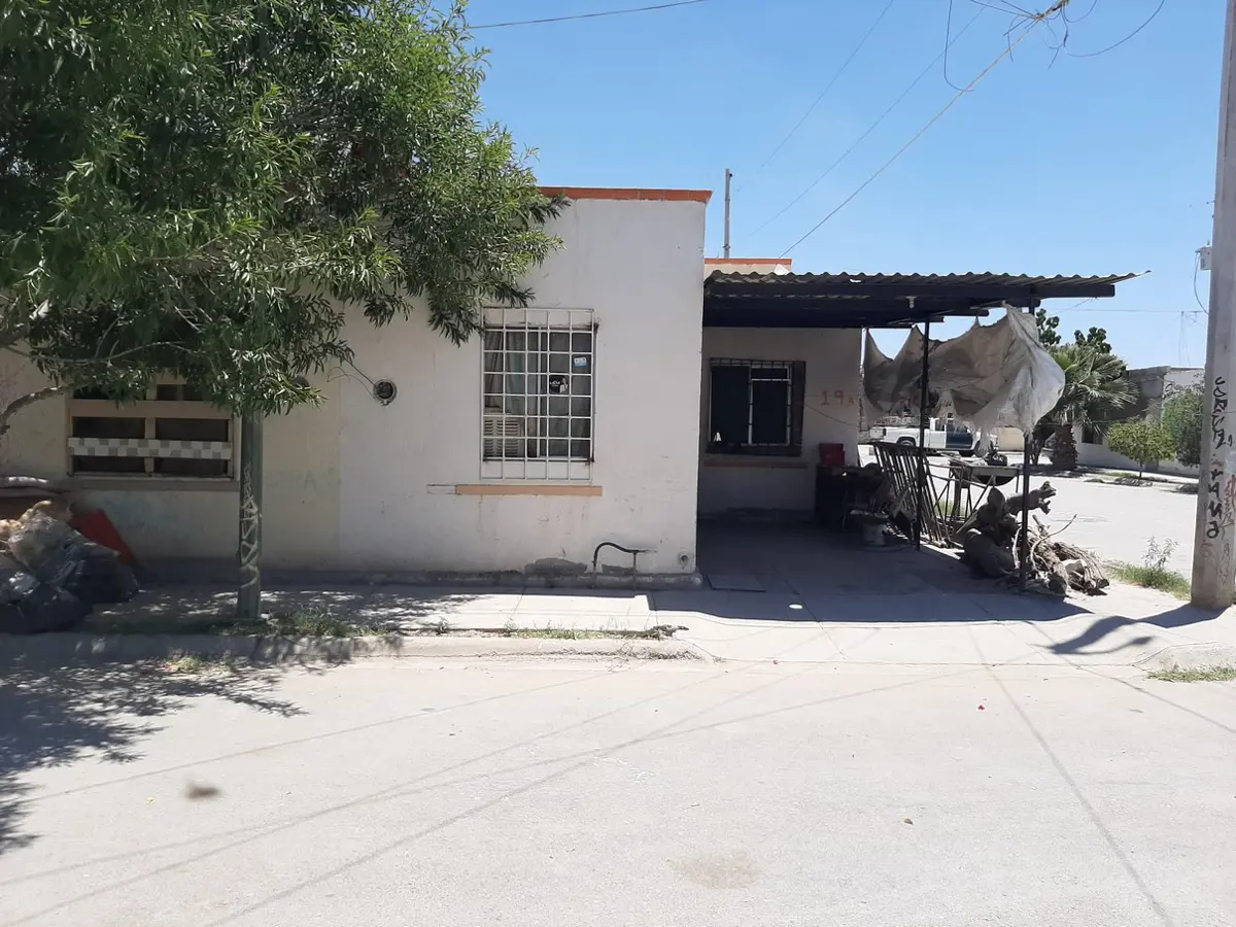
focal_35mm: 26
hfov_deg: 67.3
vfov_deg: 53.1
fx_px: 928
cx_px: 618
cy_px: 464
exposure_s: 1/2793
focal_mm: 3.93
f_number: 1.7
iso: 40
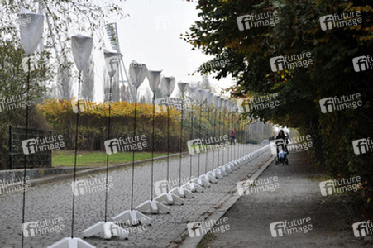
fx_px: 1087
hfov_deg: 19.5
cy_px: 124
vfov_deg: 13.0
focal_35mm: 105
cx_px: 186
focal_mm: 105
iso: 250
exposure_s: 1/320
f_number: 7.1
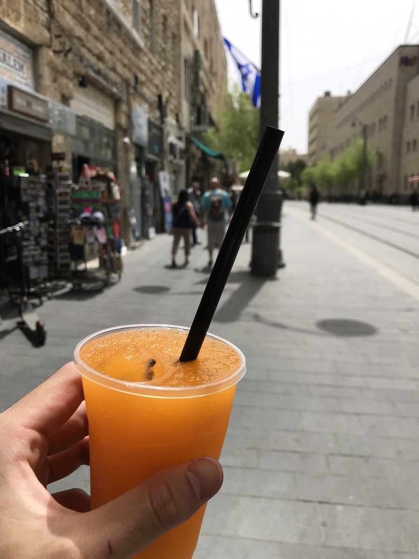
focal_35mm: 28
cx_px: 210
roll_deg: +0.3
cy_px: 280
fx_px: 452
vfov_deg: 63.4
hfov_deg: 49.7
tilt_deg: -10.1
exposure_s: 1/2283
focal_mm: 3.99
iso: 20
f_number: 1.8
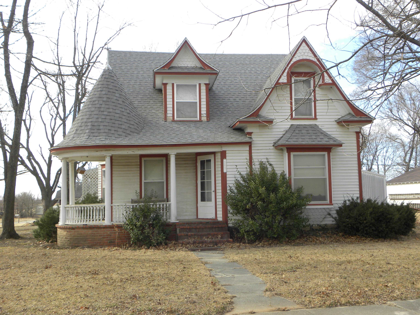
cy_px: 158
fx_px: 497
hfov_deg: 45.8
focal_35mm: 41
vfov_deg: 35.1
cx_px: 210
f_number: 4.5
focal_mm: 7.3
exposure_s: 1/146
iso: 64
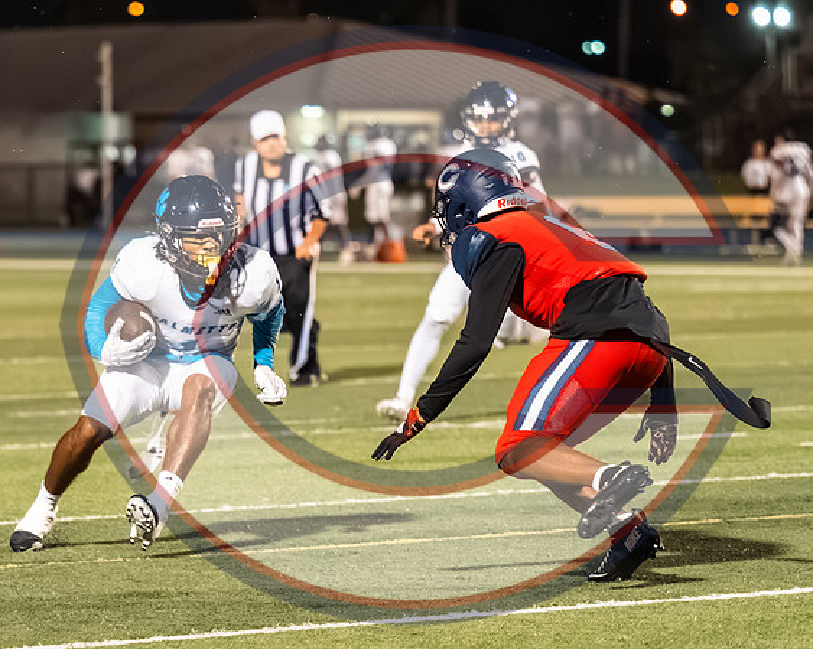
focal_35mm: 272
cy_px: 262
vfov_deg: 5.7
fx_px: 6549
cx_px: 296
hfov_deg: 7.1
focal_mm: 120
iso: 11400
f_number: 2.8
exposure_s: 1/1600
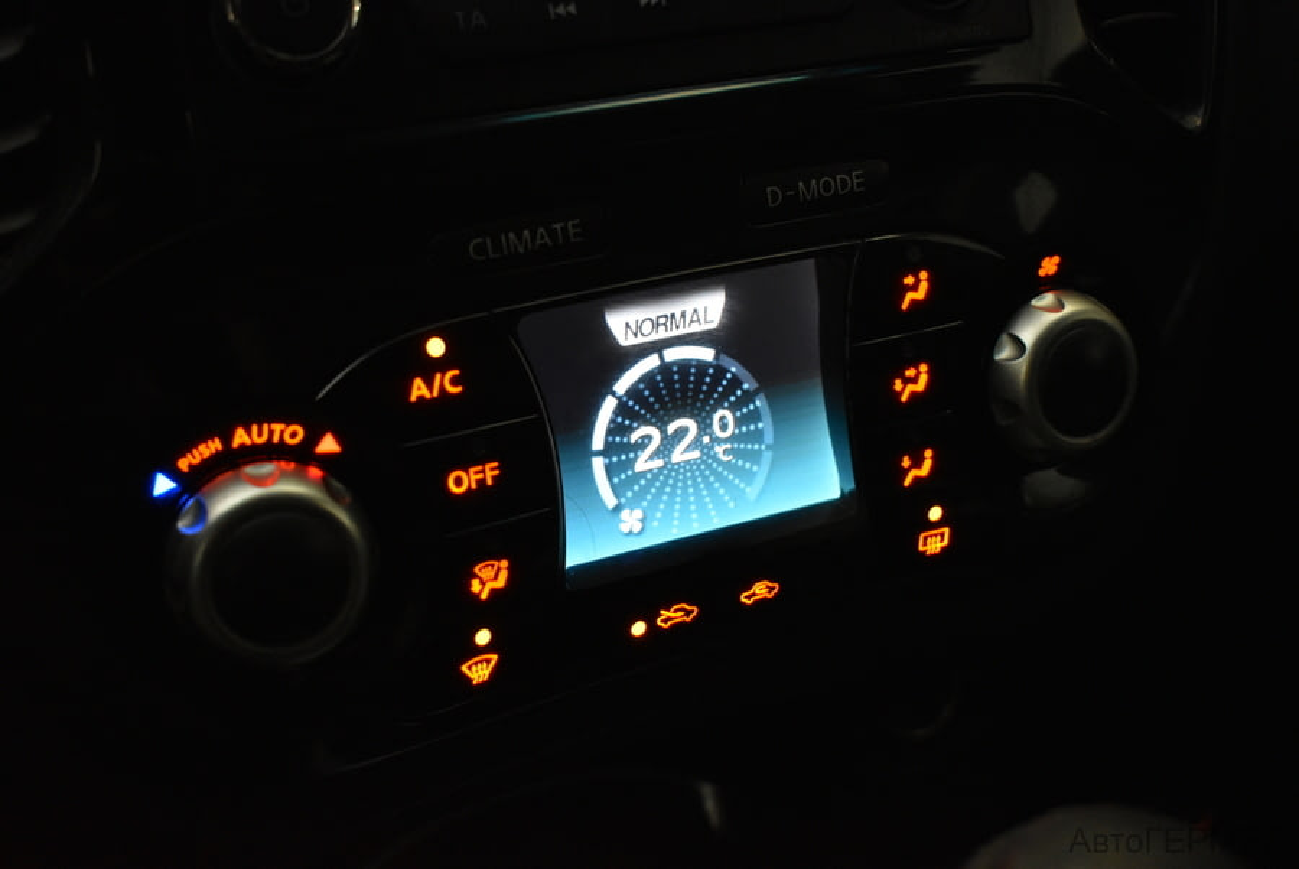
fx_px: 1517
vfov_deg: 32.0
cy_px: 434
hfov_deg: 46.4
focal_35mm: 42
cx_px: 650
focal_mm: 28
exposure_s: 1/160
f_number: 4.2
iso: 3200
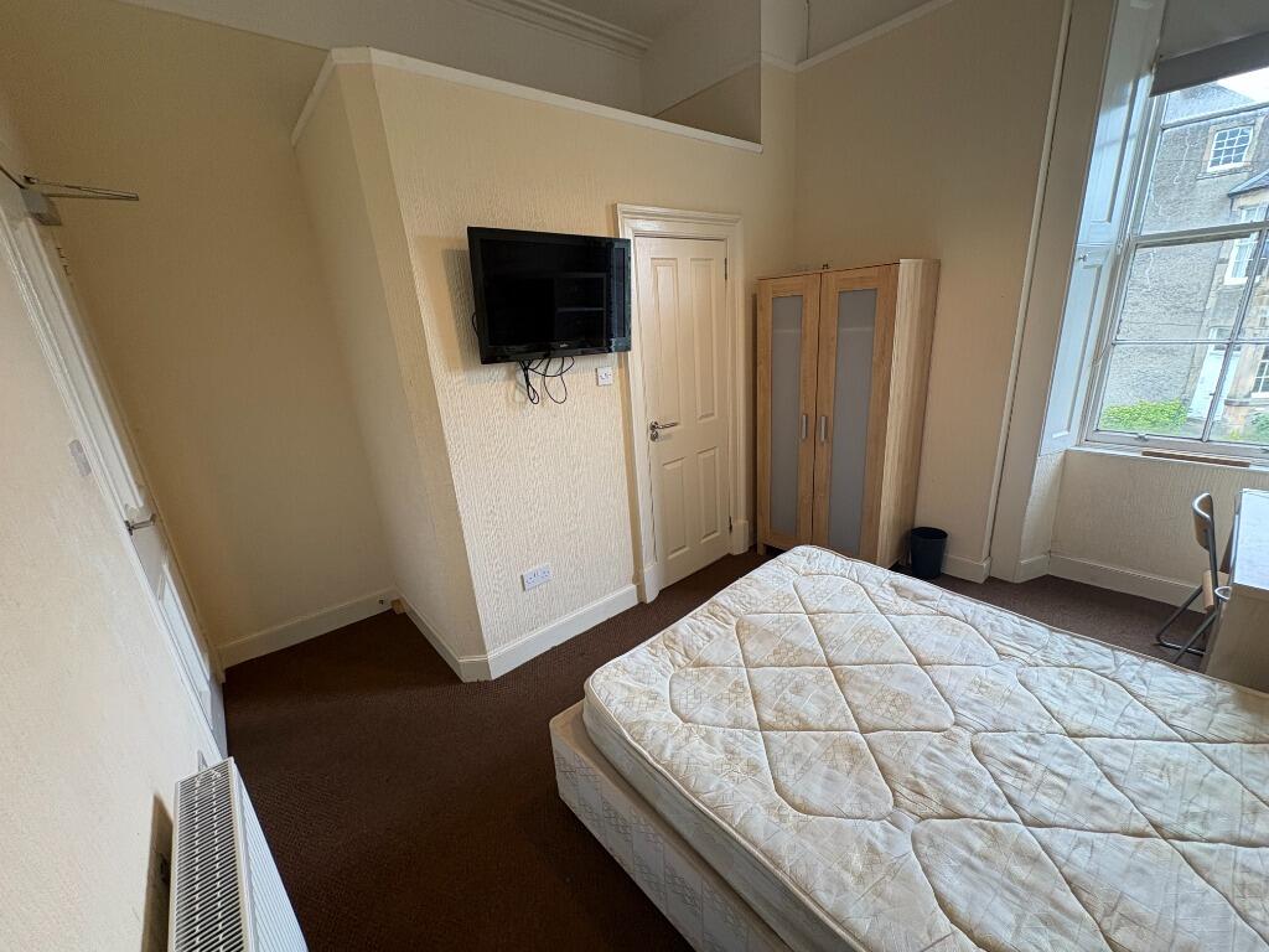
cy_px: 476
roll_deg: +4.5
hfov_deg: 102.1
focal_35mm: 14
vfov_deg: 85.7
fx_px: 513
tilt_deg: -17.7
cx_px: 634
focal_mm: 2.22
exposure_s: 1/100
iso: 125
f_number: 2.2
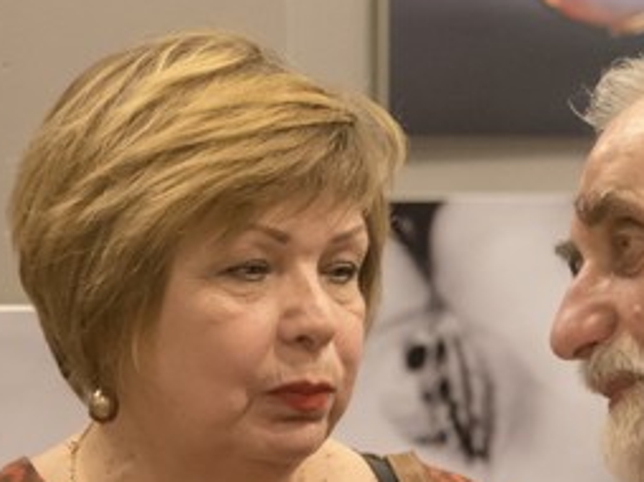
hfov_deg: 7.1
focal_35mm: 280
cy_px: 222
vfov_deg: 5.3
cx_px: 332
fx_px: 5204
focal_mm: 82
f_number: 4
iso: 5600
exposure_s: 1/100
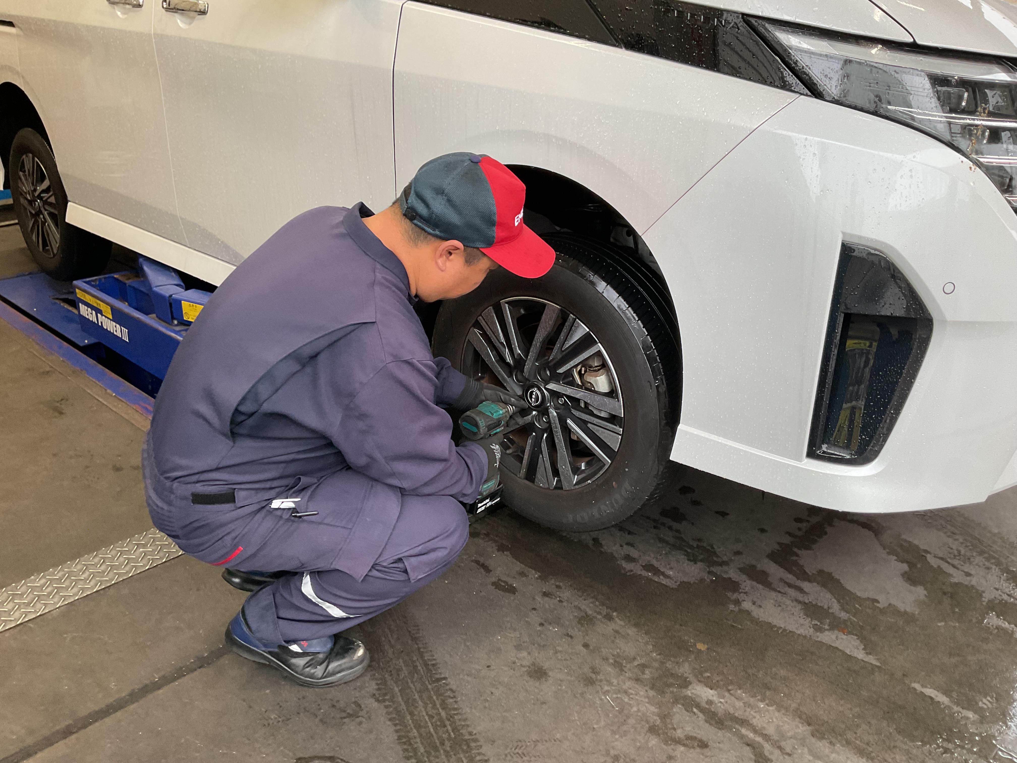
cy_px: 382
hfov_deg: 61.7
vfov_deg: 48.2
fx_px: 852
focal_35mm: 29
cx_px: 508
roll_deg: -1.0
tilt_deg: -23.2
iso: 50
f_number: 1.8
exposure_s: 1/120
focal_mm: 3
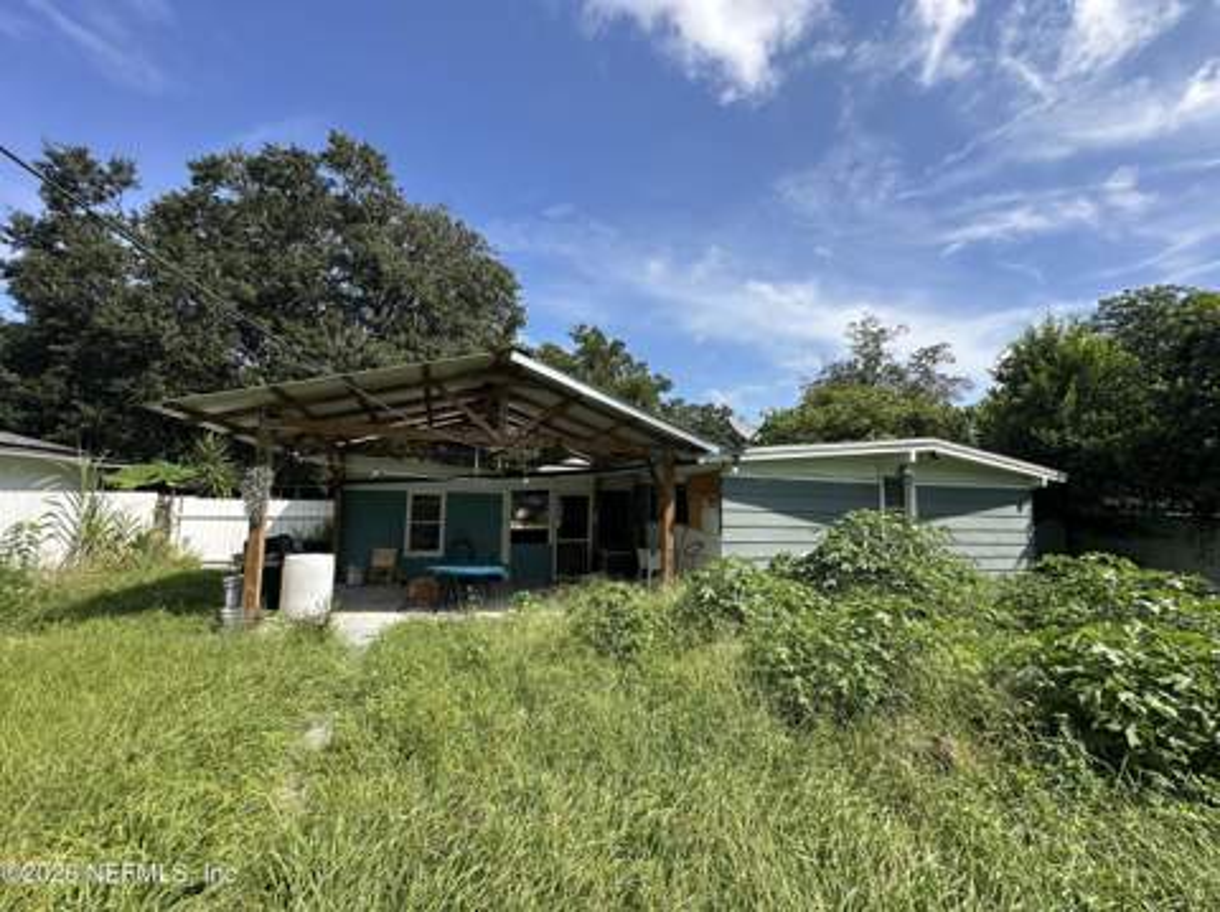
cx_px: 610
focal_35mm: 14
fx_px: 493
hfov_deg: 102.1
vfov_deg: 85.6
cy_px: 456
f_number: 2.2
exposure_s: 1/1383
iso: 50
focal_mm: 2.22
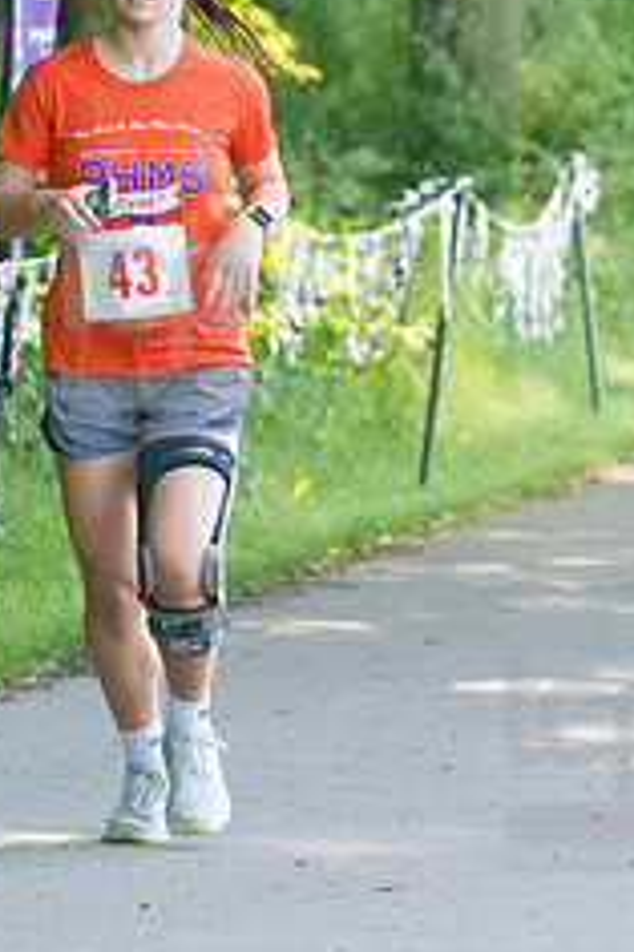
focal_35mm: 458
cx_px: 155
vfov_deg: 4.5
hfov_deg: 3.0
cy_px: 327
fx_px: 12116
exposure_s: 1/1600
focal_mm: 160
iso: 4000
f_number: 5.6
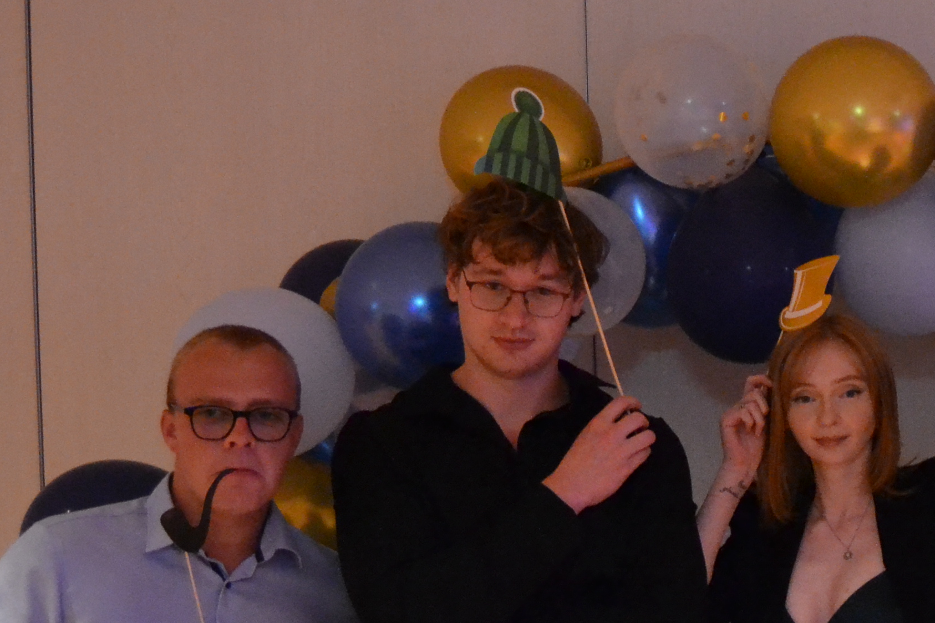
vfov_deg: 16.6
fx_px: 2130
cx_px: 1045
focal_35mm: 82
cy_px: 458
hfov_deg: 23.2
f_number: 3.5
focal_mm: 20
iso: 3200
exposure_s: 1/25
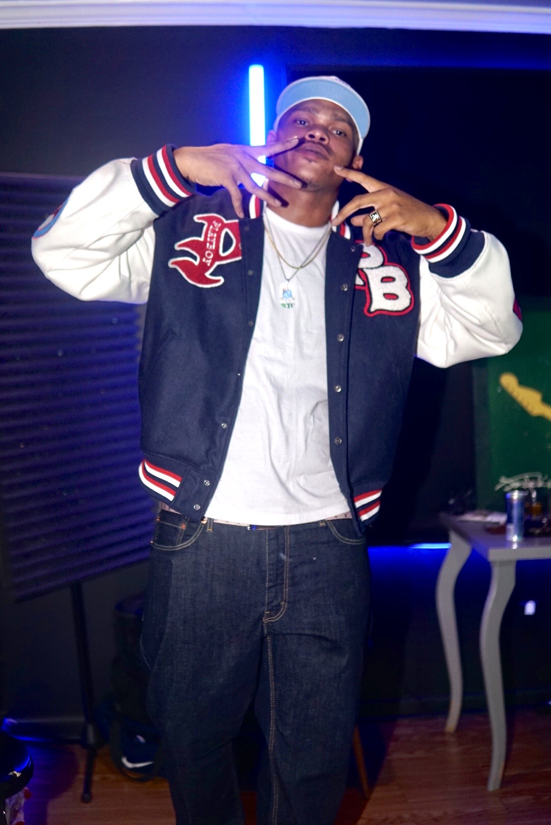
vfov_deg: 43.6
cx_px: 276
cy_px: 412
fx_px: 1031
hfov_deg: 29.9
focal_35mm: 45
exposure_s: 1/160
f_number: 1.4
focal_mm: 30
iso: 800
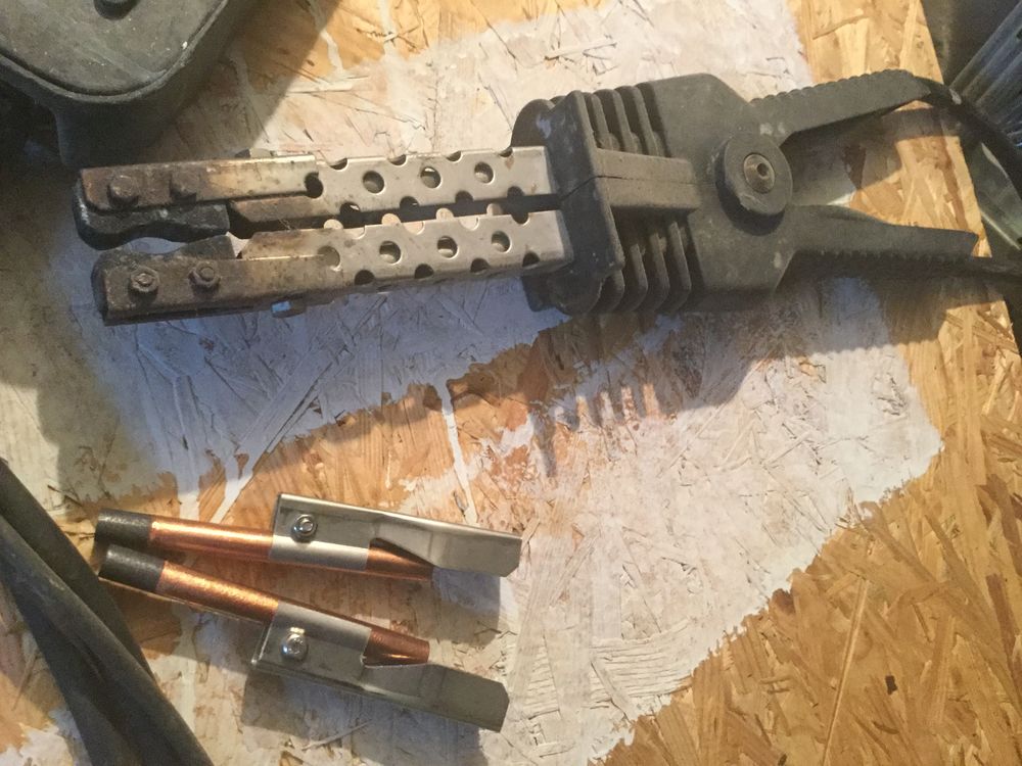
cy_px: 383
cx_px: 511
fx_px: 915
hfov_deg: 58.4
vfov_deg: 45.4
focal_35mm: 31
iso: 250
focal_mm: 3.3
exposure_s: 1/17
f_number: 2.4
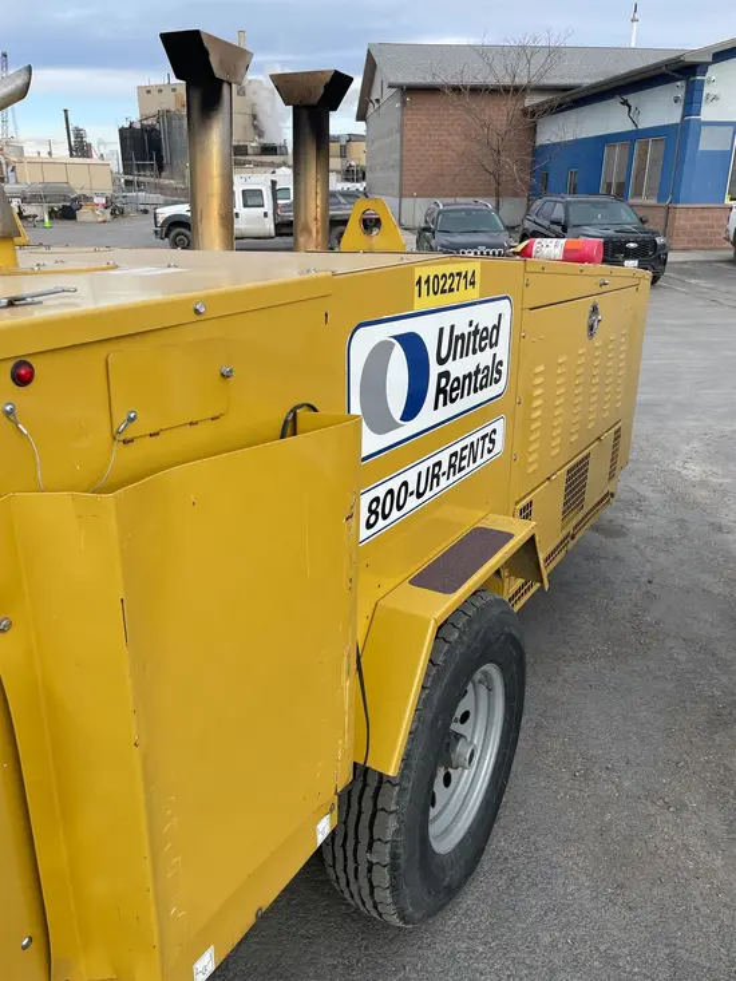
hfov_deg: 53.1
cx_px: 368
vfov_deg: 67.3
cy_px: 490
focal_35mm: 26
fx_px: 737
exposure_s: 1/1033
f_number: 1.6
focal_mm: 4.2
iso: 32
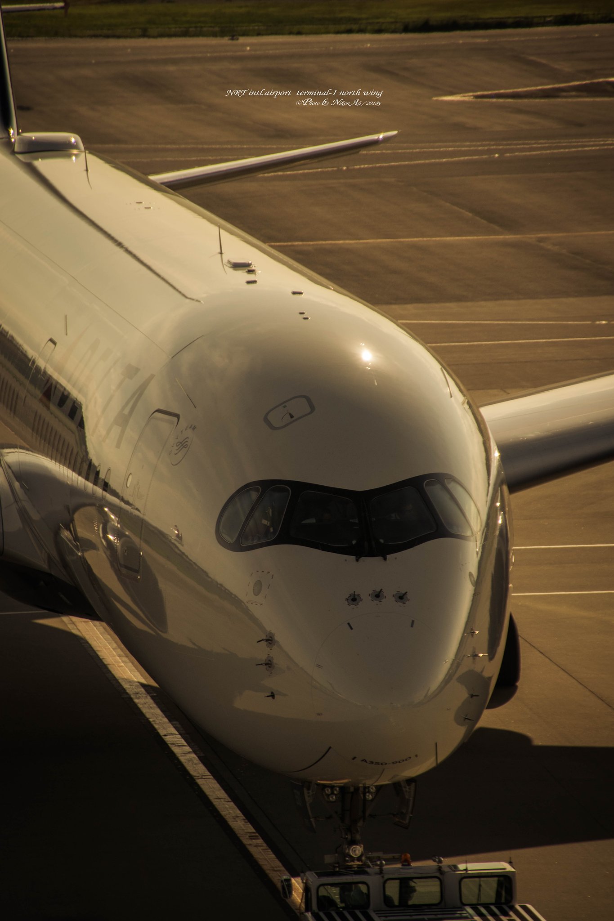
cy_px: 460
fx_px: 7100
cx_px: 307
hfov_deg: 5.0
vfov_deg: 7.4
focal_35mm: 278
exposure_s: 1/640
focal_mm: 185
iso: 100
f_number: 6.3
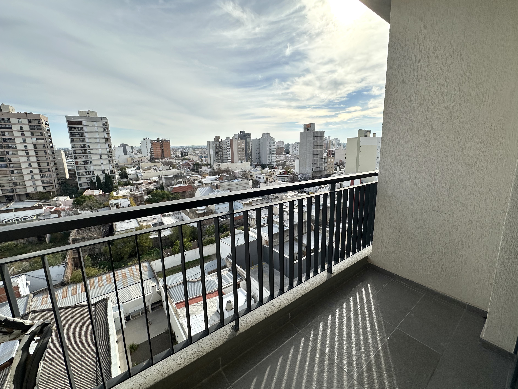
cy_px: 189
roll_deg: +0.6
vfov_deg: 81.7
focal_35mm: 15
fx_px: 224
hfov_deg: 98.0
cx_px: 277
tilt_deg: -10.7
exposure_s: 1/2304
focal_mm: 2.22
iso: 40
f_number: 2.2
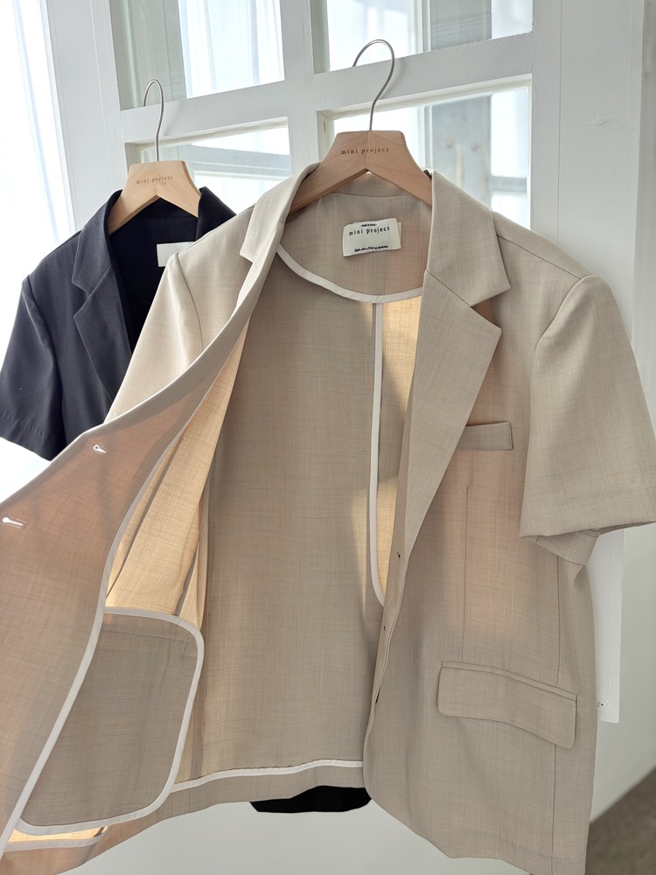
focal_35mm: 26
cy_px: 438
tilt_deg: -10.1
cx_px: 328
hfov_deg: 53.1
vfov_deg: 67.3
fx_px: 657
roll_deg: +1.8
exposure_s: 1/179
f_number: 1.6
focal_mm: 5.96
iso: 40
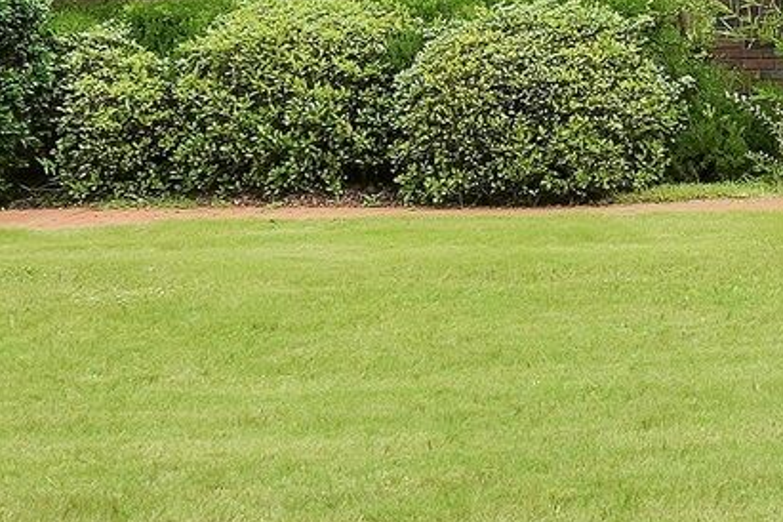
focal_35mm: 112
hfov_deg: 17.2
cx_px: 1004
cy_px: -40
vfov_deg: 12.1
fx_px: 2436
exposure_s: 1/100
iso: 100
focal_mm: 10
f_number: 7.1
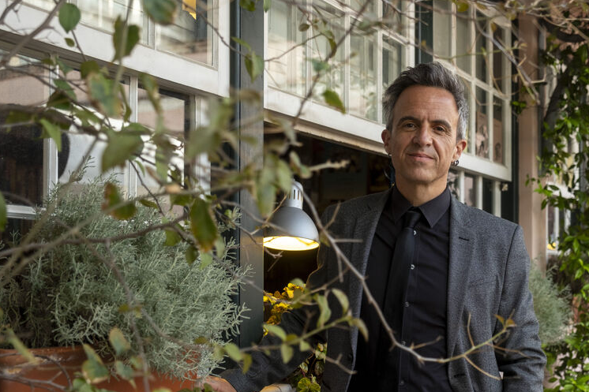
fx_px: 900
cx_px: 358
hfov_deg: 36.1
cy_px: 237
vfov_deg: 24.6
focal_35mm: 55
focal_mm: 29.2
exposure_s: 1/400
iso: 320
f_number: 2.8
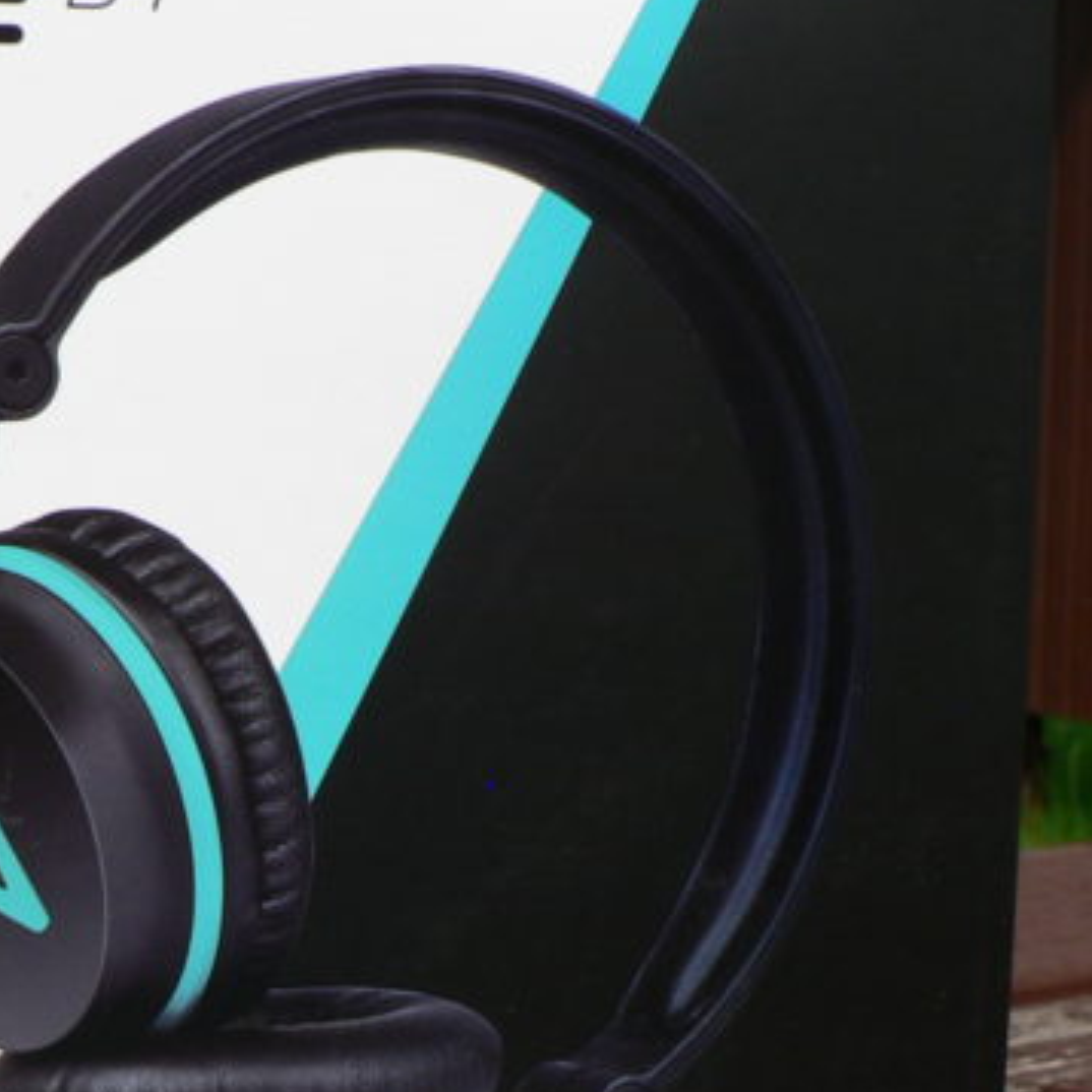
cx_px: 287
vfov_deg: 18.9
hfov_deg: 19.0
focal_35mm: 91
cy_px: 891
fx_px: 3248
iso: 80
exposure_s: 1/400
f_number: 4
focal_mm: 6
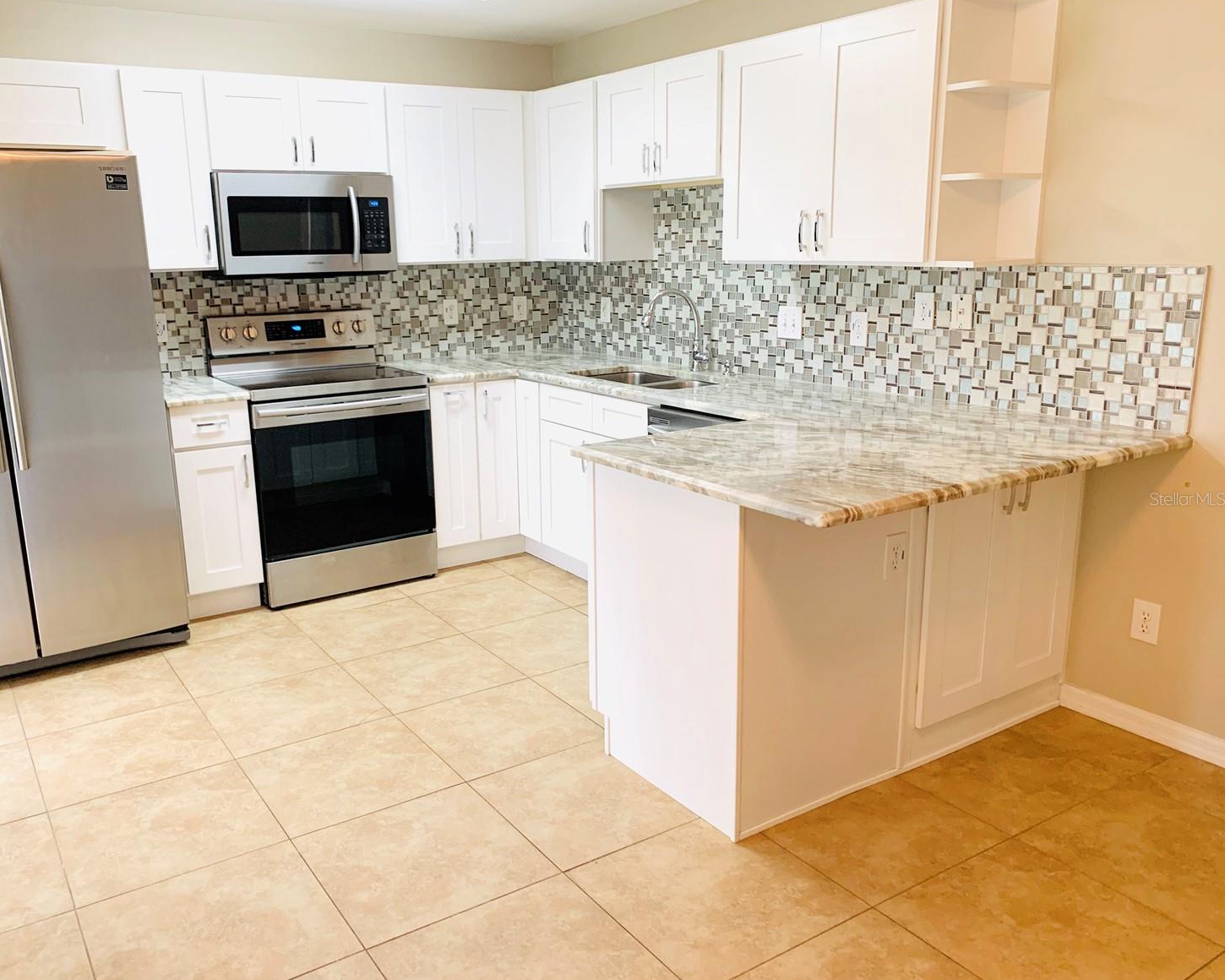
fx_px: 1015
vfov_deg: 51.5
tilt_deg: -14.5
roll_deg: +0.0
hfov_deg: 62.1
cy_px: 498
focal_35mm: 28
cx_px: 553
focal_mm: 4.25
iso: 100
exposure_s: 1/60
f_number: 1.8
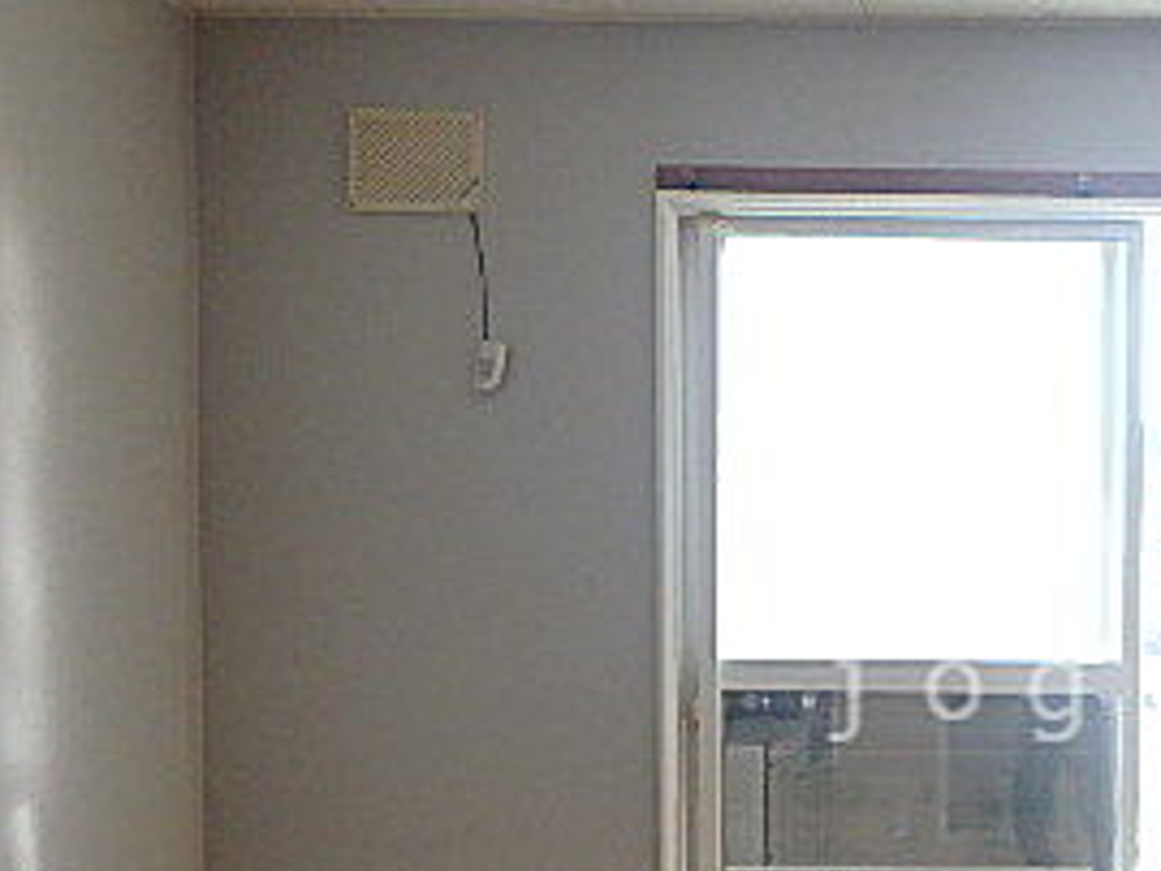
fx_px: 1678
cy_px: 690
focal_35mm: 50
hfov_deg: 35.1
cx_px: 1122
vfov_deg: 28.5
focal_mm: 3.7
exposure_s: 1/60
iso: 160
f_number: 3.5
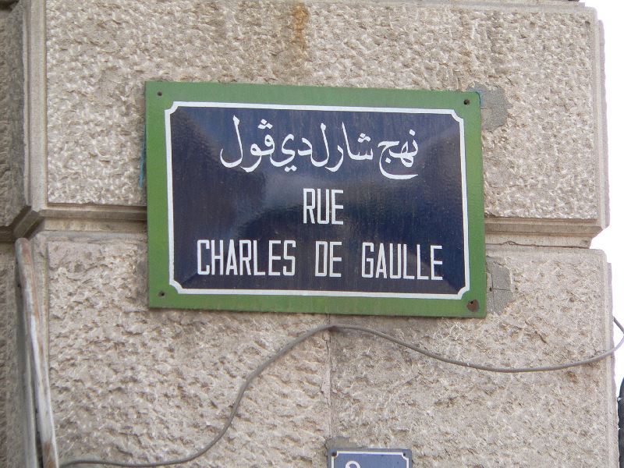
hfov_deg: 7.4
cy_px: 234
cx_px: 312
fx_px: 4795
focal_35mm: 266
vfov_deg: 5.6
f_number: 4
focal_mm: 44.3
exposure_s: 1/160
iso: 80
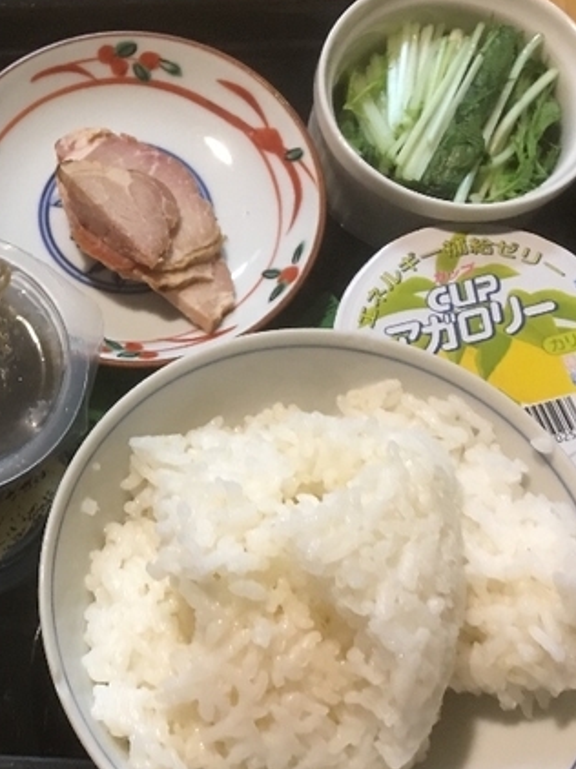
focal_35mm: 55
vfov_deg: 34.8
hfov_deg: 25.3
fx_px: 1221
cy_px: 461
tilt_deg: -69.0
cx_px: 2
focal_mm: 4.15
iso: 80
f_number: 2.2
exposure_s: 1/10
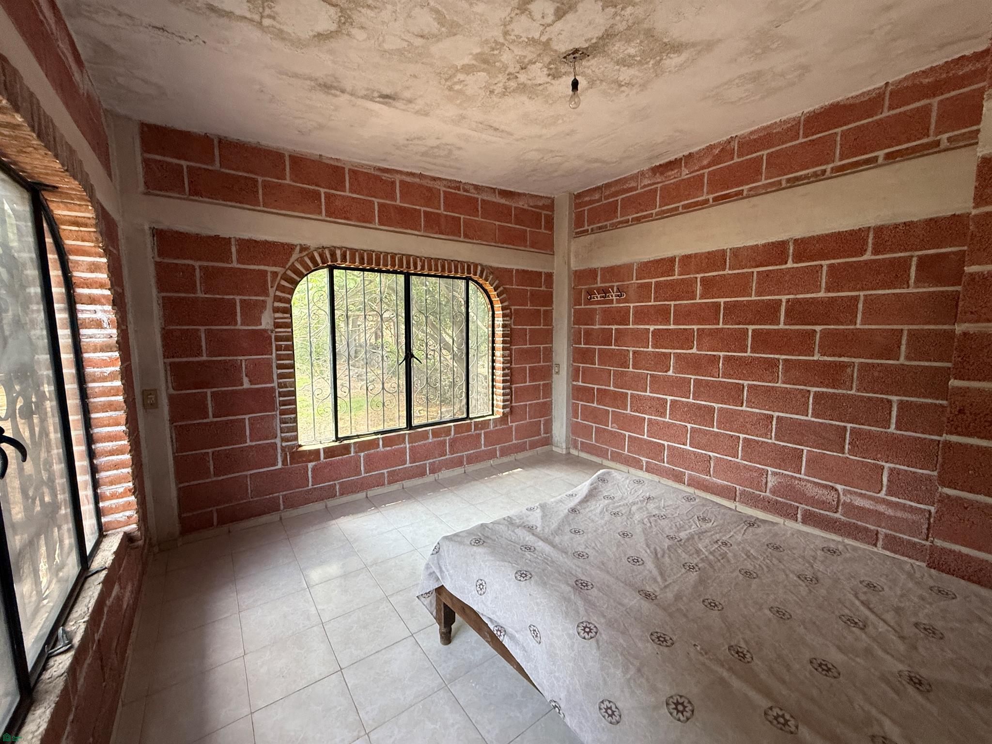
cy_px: 372
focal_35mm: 14
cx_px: 496
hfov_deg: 102.1
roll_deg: +0.5
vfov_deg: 85.7
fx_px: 401
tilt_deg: -4.5
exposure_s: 1/99
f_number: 2.2
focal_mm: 2.22
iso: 250
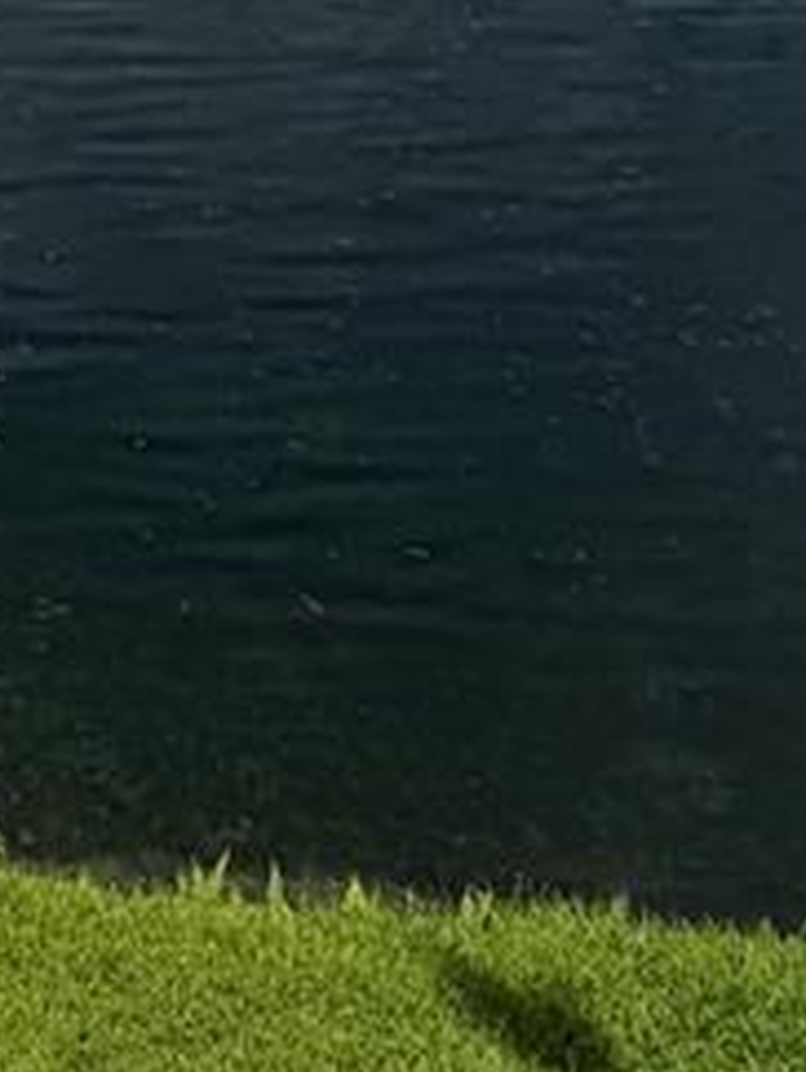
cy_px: -1462
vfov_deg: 12.9
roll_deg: -3.8
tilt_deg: -7.7
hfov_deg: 11.8
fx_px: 3688
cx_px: -483
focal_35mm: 119
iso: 80
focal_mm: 6.76
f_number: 1.78
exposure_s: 1/11905
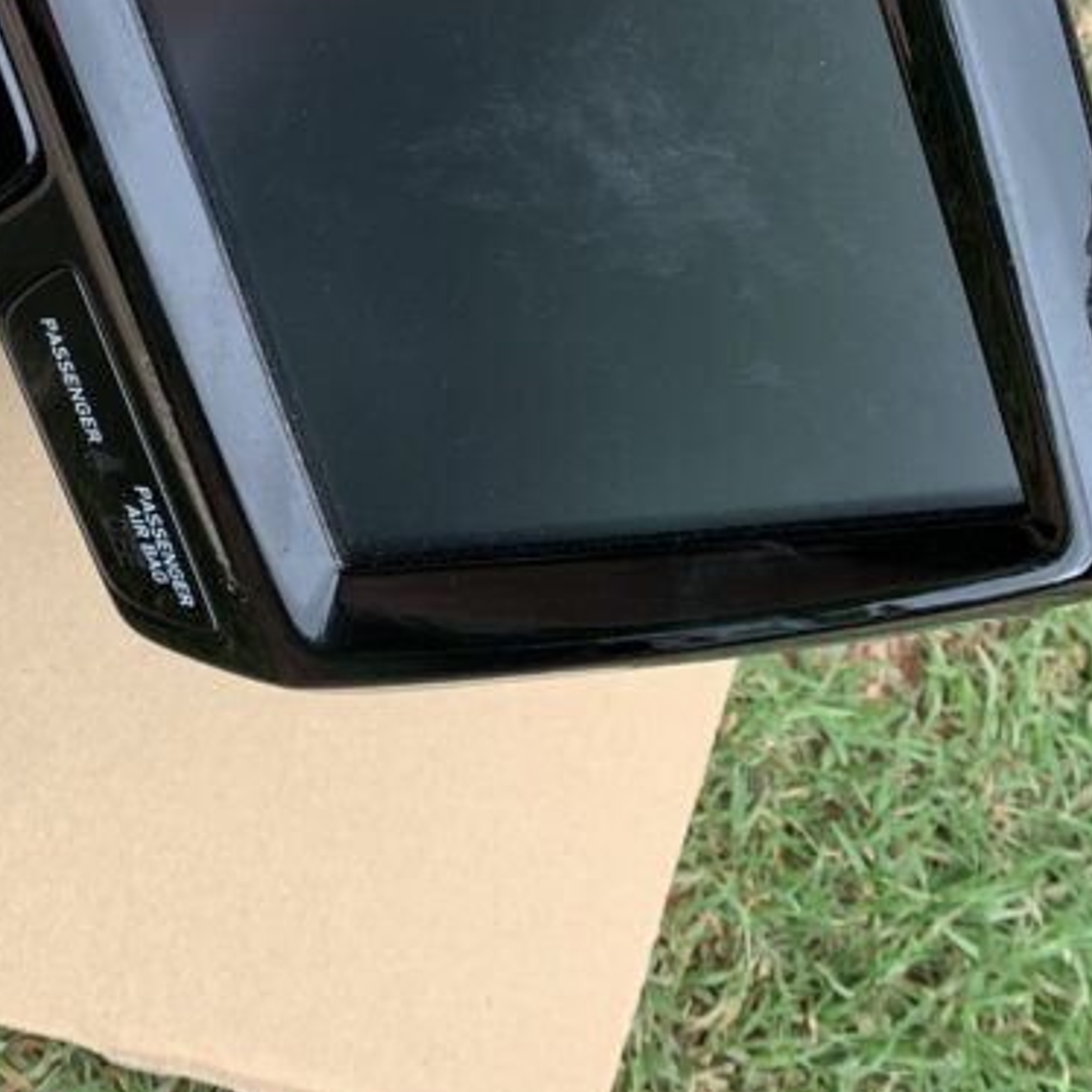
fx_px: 2248
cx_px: 213
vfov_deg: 24.4
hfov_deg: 26.8
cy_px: -266
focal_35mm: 63
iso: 25
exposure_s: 1/144
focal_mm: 4.25
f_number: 1.8
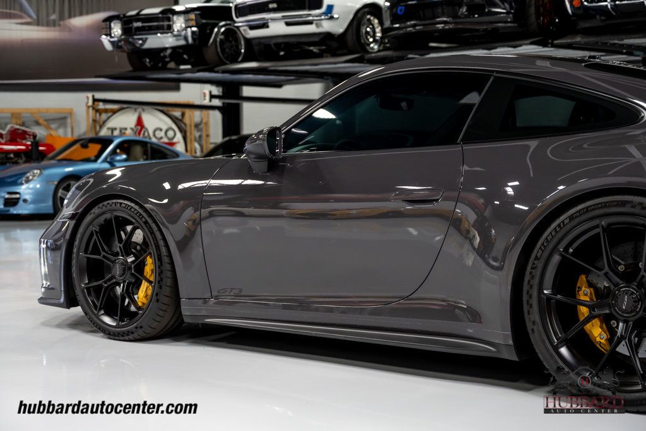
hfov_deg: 36.2
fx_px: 987
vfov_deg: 24.6
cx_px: 323
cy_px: 216
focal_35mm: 55
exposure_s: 1/60
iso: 800
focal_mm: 55
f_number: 4
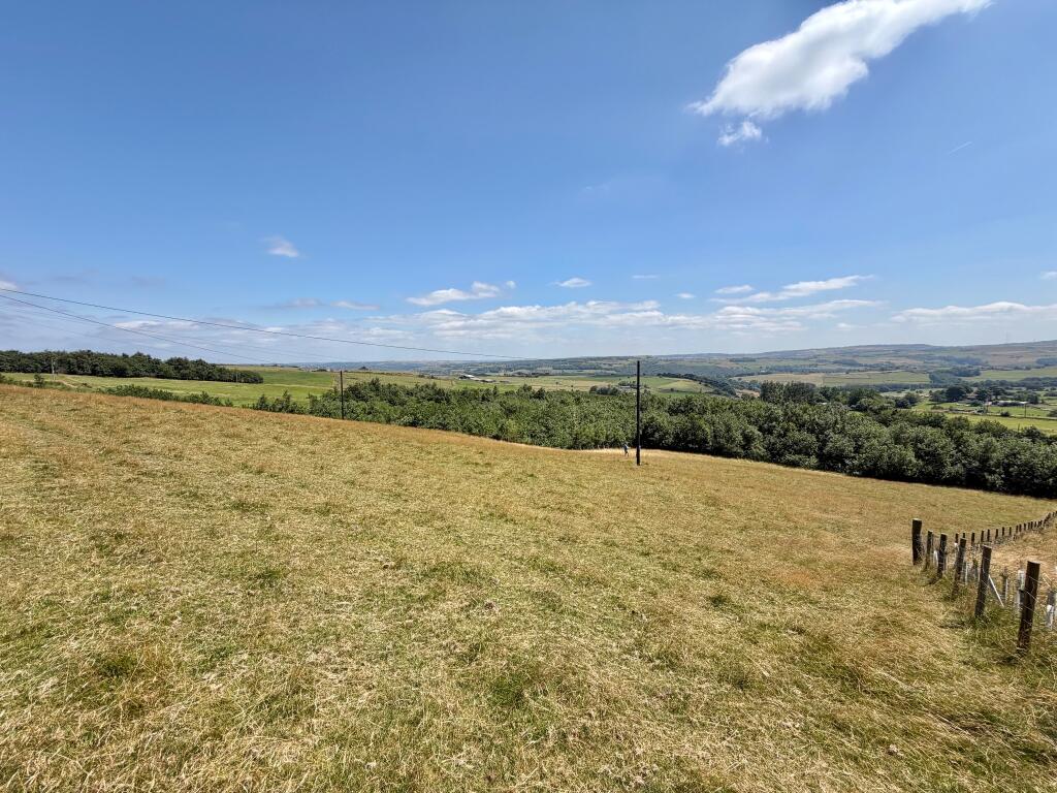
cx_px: 528
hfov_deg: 102.1
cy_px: 396
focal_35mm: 14
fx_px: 427
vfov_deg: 85.7
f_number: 2.2
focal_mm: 2.22
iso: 20
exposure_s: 1/1001
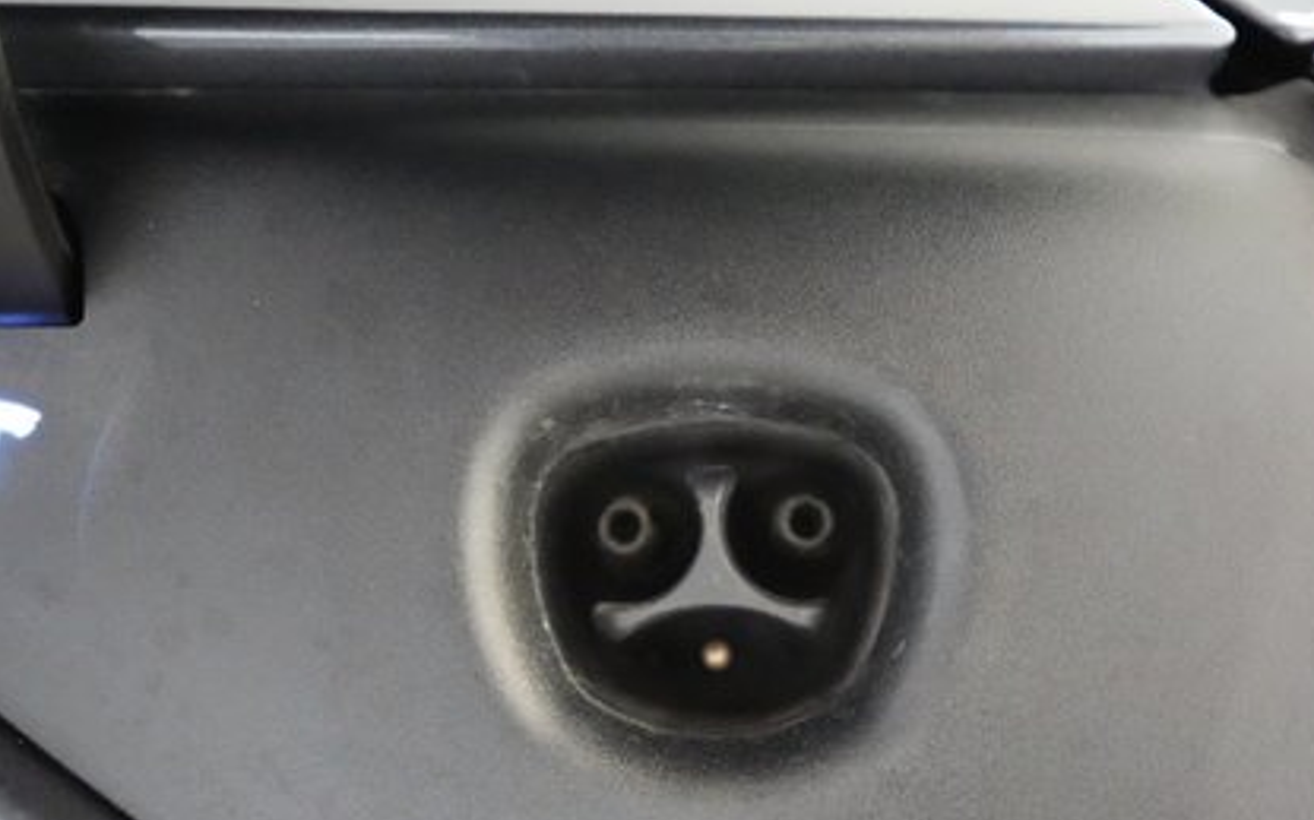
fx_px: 1575
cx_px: 754
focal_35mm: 44
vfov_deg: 29.0
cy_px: 532
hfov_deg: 45.2
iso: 25600
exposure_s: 1/400
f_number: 2.8
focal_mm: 28
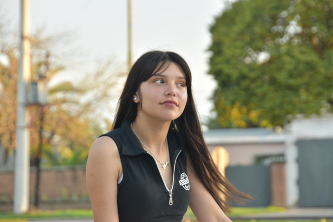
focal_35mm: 138
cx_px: 166
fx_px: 1277
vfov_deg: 9.9
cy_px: 111
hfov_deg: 14.9
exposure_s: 1/320
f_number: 5.6
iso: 1000
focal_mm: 92
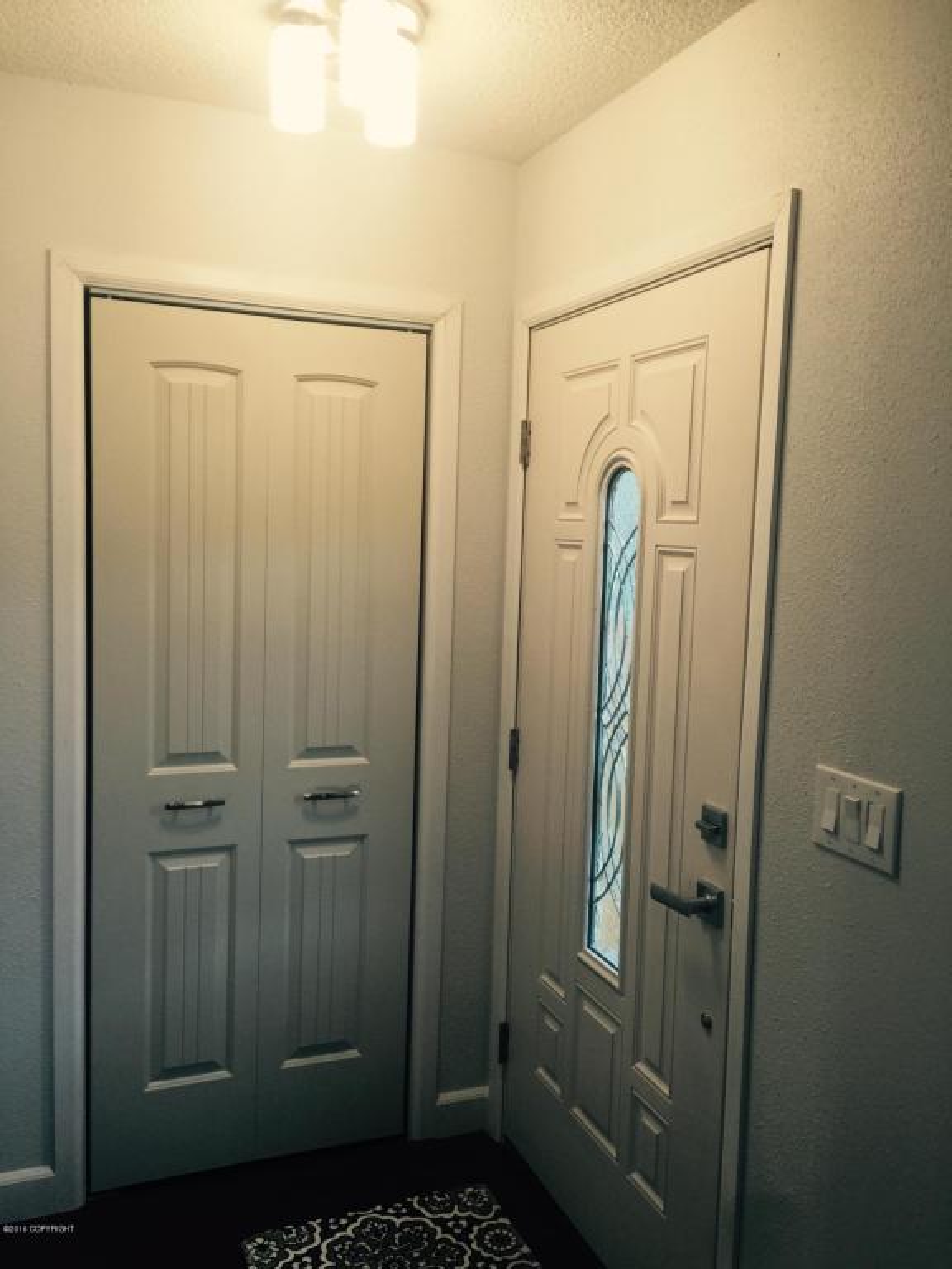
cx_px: 476
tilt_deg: -4.0
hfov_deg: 48.2
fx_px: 1063
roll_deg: -2.5
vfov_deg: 61.7
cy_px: 634
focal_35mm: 29
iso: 32
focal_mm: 4.15
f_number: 2.2
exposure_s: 1/40
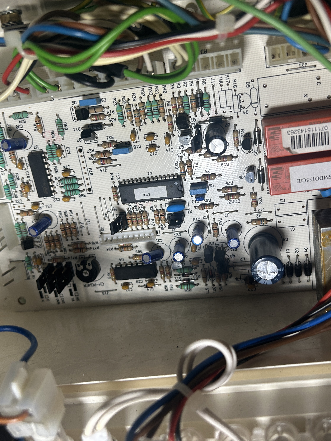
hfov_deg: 40.7
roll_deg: +8.2
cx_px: 180
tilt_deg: -15.6
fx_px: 446
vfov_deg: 52.6
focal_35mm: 35
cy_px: 219
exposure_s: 1/50
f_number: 1.5
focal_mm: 5.7
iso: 100
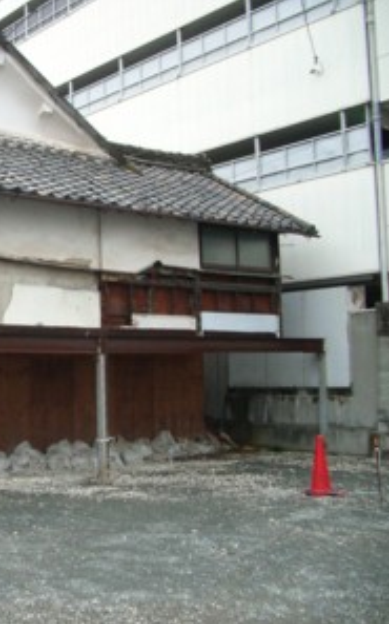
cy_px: 313
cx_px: -17
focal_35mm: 50
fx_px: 850
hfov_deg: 24.4
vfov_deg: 40.3
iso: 200
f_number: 2.6
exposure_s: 1/80
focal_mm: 5.8
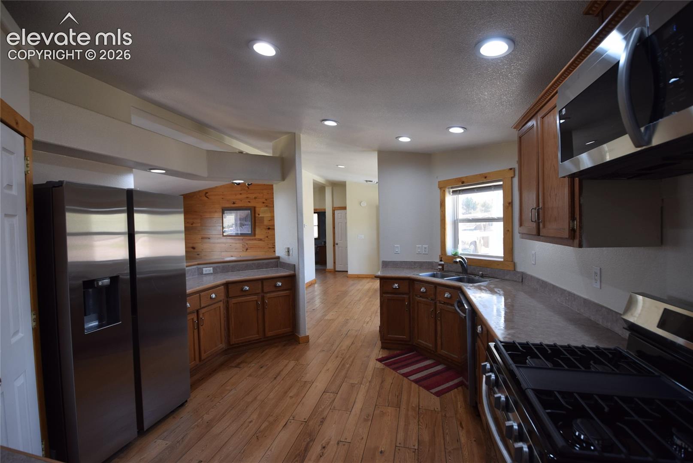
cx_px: 346
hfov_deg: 100.3
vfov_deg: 77.4
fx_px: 289
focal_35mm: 15
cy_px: 232
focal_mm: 10
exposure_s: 1/80
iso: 400
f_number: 4.5
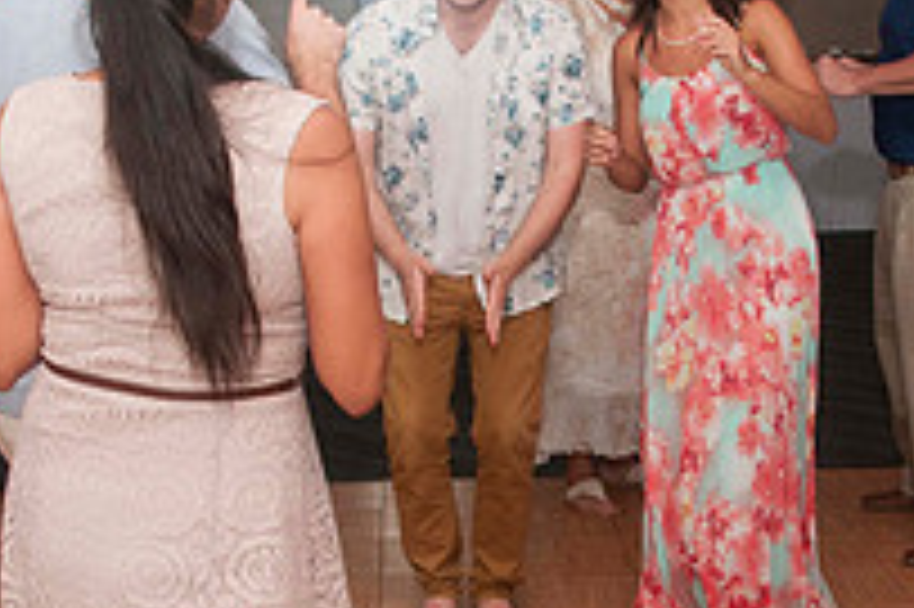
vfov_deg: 17.7
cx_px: 527
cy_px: 385
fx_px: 1953
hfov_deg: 26.3
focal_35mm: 77
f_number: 5.6
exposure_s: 1/60
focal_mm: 18
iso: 400
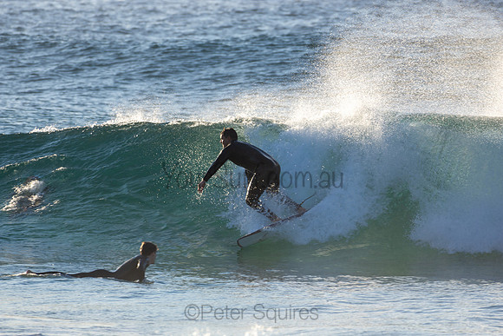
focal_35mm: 750
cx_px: 252
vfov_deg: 1.8
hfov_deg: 2.7
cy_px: 168
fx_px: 10481
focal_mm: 500
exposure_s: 1/400
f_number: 6.3
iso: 125
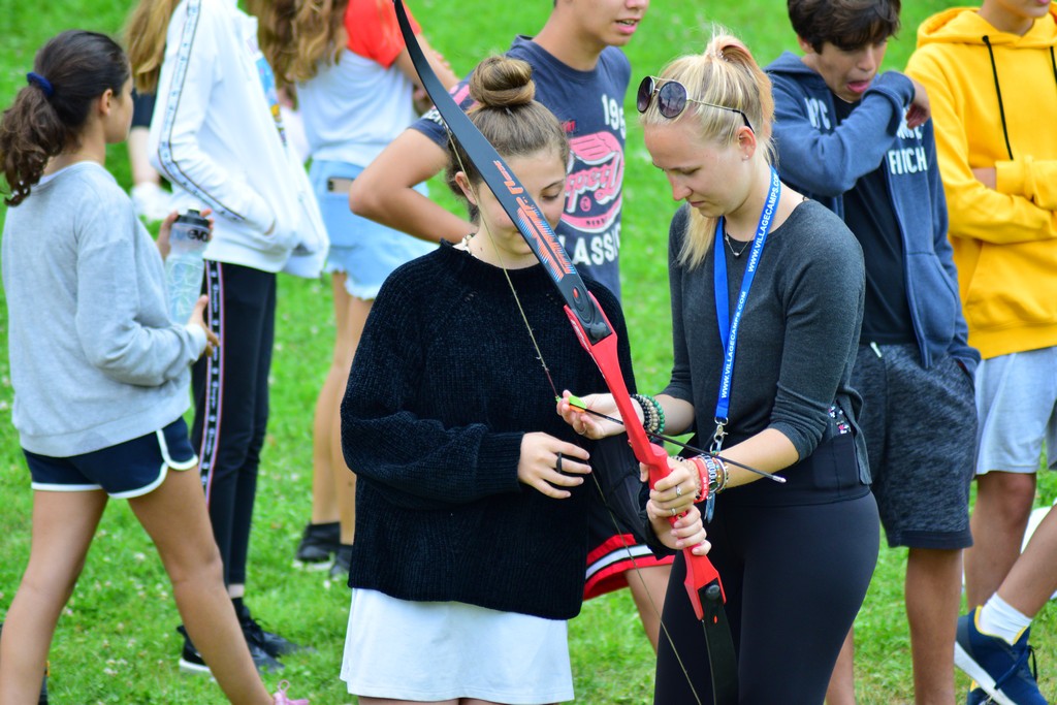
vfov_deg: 5.9
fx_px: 6827
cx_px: 528
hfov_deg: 8.9
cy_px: 352
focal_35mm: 232
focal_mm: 155
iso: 500
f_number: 4.5
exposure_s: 1/1000
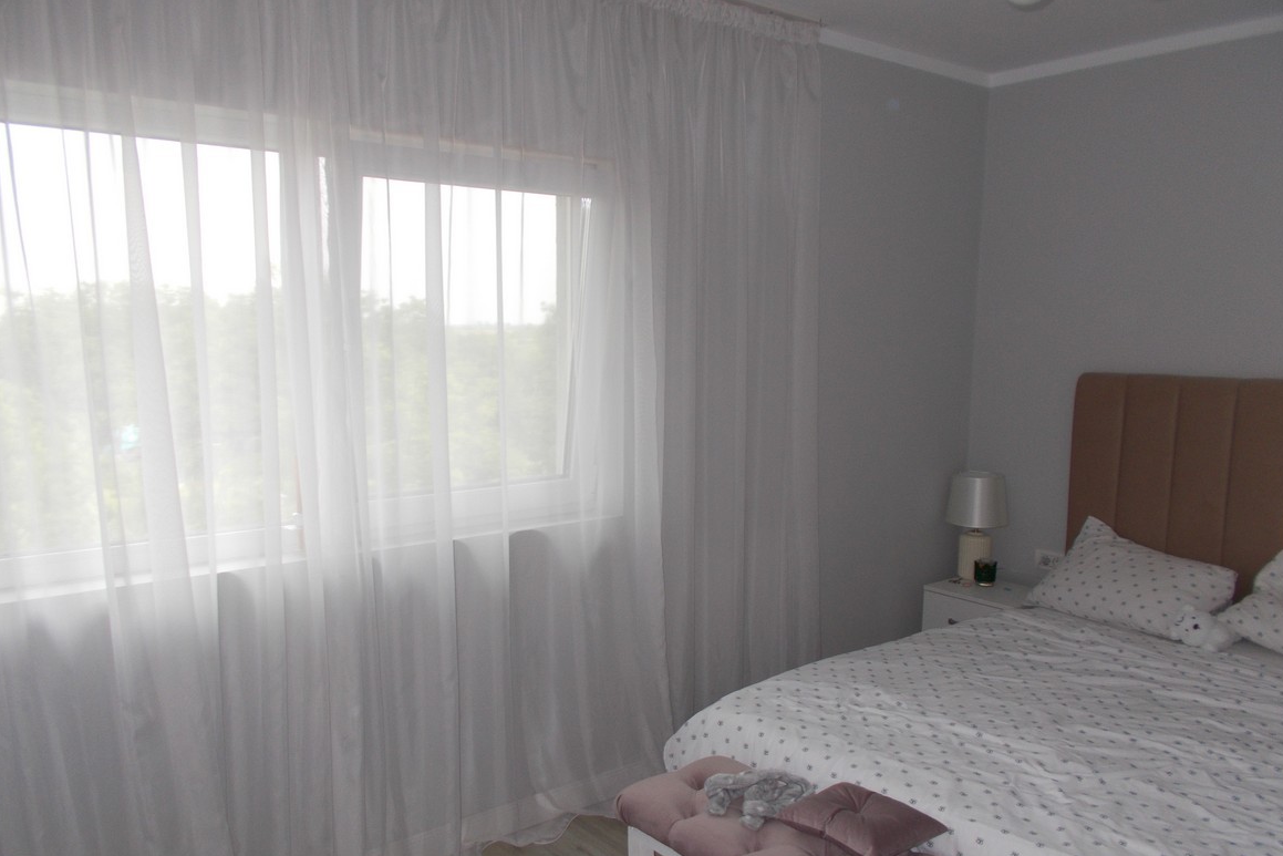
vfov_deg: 46.3
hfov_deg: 65.5
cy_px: 478
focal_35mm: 28
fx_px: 998
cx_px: 624
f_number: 3.2
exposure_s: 1/60
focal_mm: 4.6
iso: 80
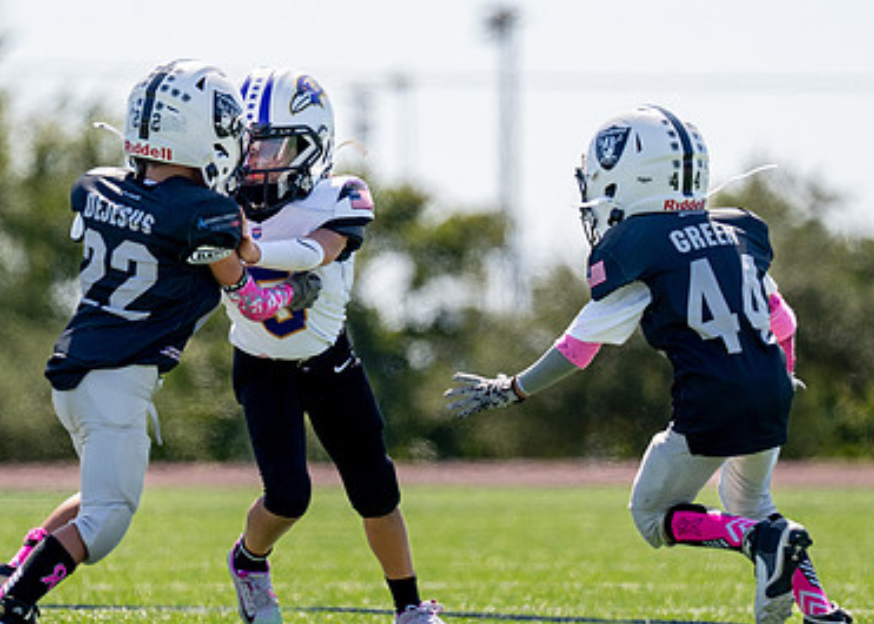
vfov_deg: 2.7
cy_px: 327
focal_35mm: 542
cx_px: 319
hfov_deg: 3.7
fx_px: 13454
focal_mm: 200
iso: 250
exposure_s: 1/3200
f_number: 2.8
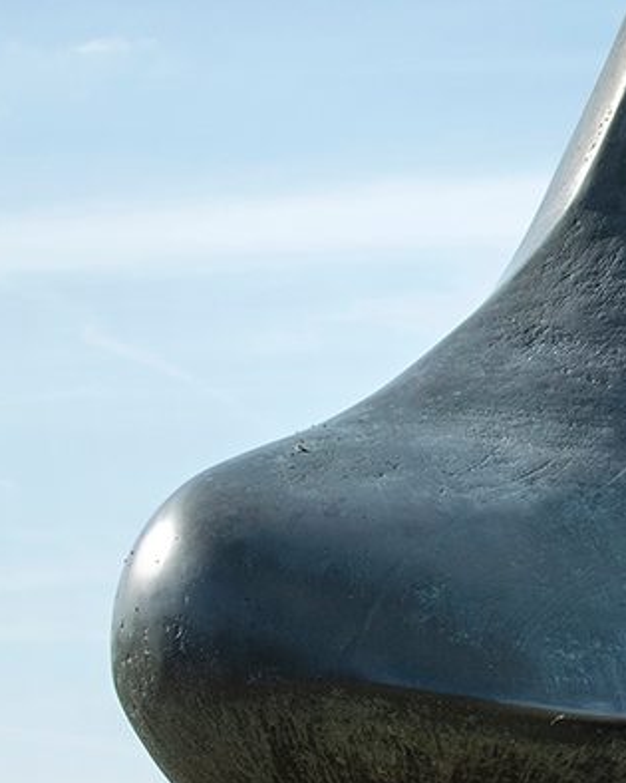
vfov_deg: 5.7
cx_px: 1516
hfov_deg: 4.4
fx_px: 7923
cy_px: 462
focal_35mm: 342
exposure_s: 1/160
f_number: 11
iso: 160
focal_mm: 70
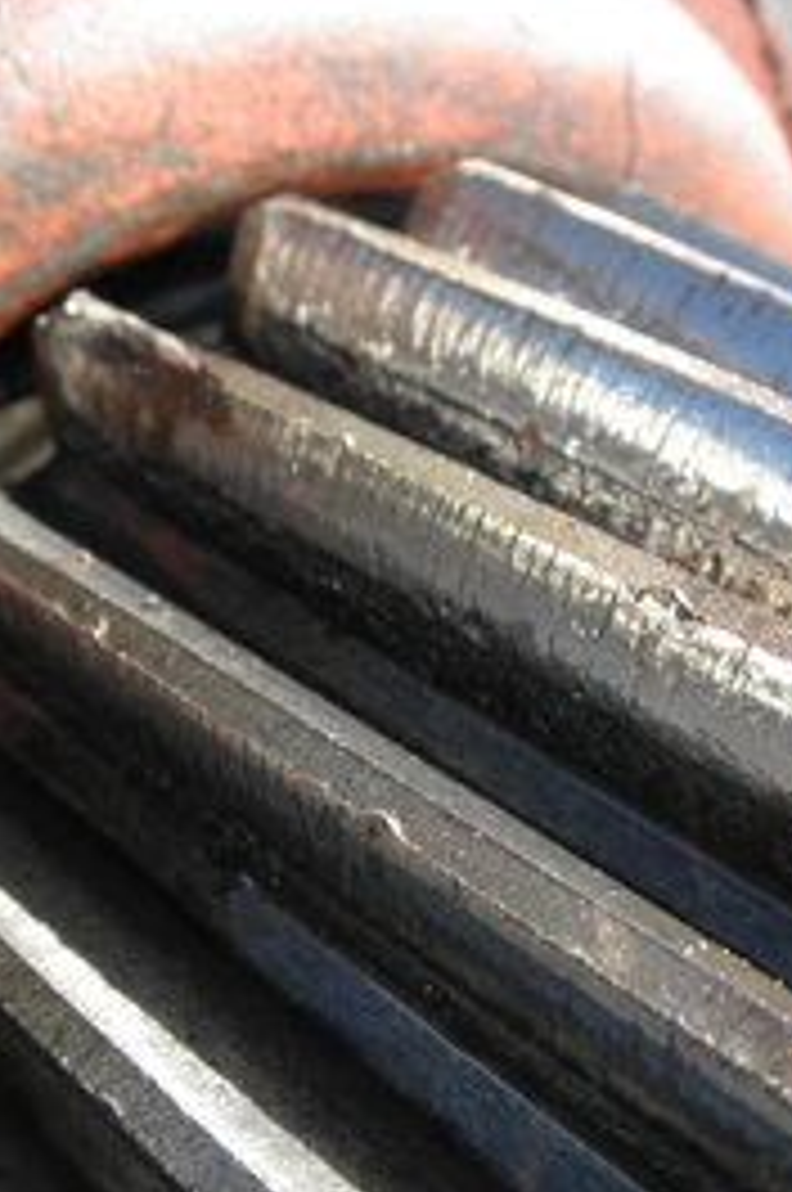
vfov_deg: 44.5
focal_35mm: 44
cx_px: 464
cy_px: 580
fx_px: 1456
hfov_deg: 30.4
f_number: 3
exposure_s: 1/160
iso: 64
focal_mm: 5
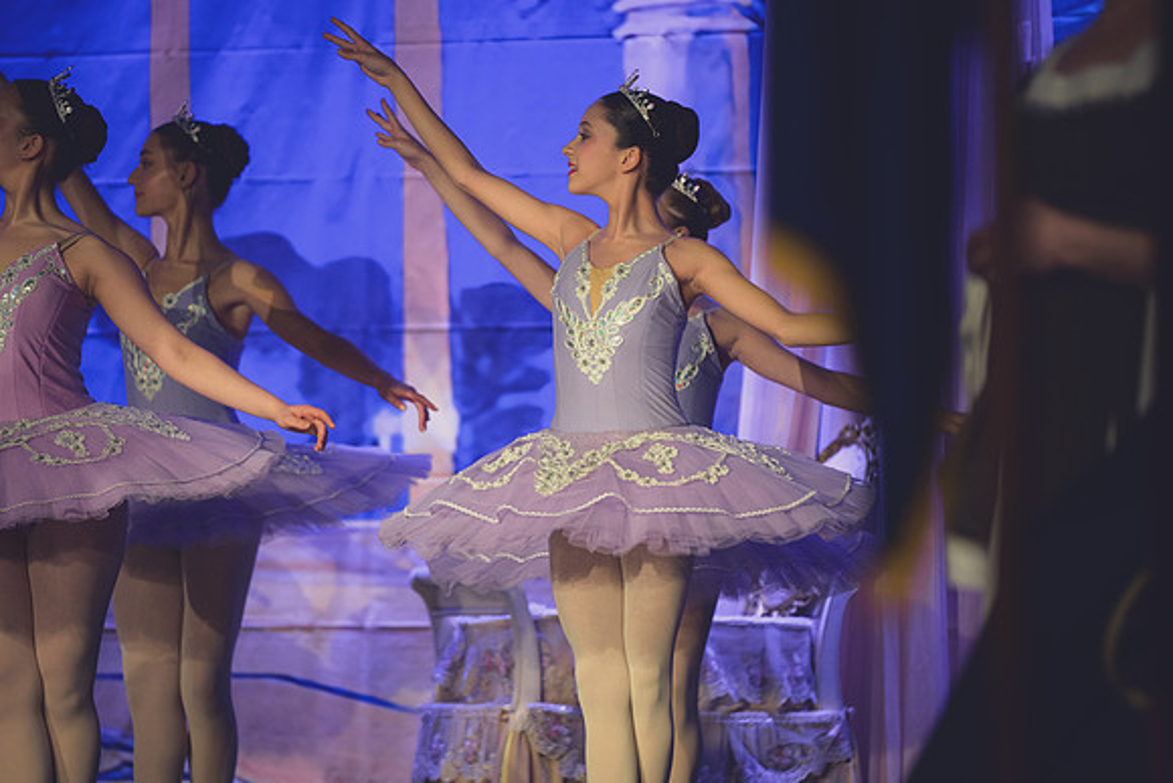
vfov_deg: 6.9
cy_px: 392
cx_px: 586
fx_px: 6518
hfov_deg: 10.3
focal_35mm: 200
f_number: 2.8
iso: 2200
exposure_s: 1/320
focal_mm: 200
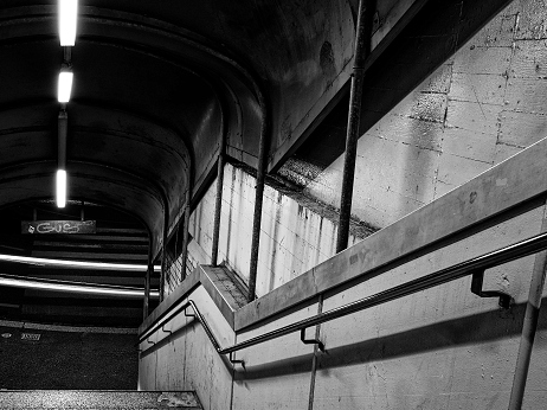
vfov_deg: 36.8
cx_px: 64
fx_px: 616
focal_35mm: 39
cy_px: 218
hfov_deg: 44.0
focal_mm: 23
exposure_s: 1.9
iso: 100
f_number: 10
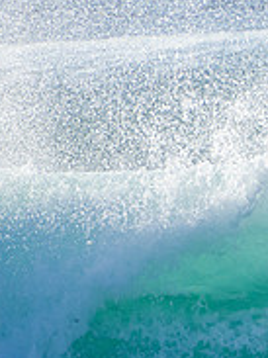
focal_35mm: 1833
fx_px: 18944
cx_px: 475
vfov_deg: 1.1
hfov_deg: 0.8
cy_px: 201
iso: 220
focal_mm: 400
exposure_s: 1/2000
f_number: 5.6
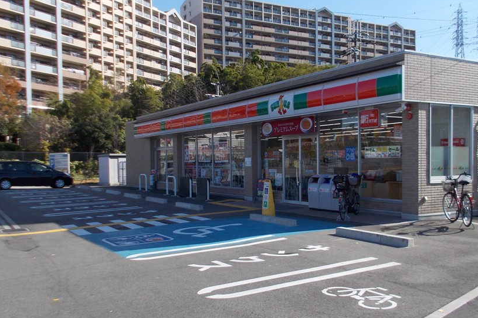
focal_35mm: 37
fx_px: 491
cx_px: 264
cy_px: 173
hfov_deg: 51.8
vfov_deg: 35.9
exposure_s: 1/640
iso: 80
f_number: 3.3
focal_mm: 4.1
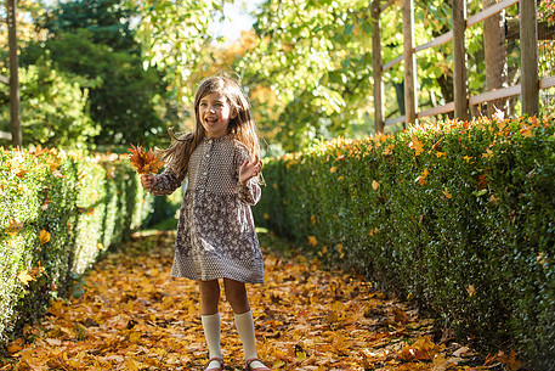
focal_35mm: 99
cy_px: 176
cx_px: 216
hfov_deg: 20.6
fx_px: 1527
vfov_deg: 13.8
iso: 500
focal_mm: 78
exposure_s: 1/400
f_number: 4
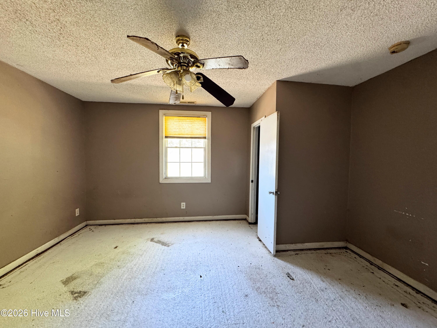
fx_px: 177
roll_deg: -0.2
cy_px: 164
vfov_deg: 85.7
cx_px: 218
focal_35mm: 14
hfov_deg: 102.1
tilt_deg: -1.6
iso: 320
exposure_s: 1/60
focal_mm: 2.22
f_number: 2.2
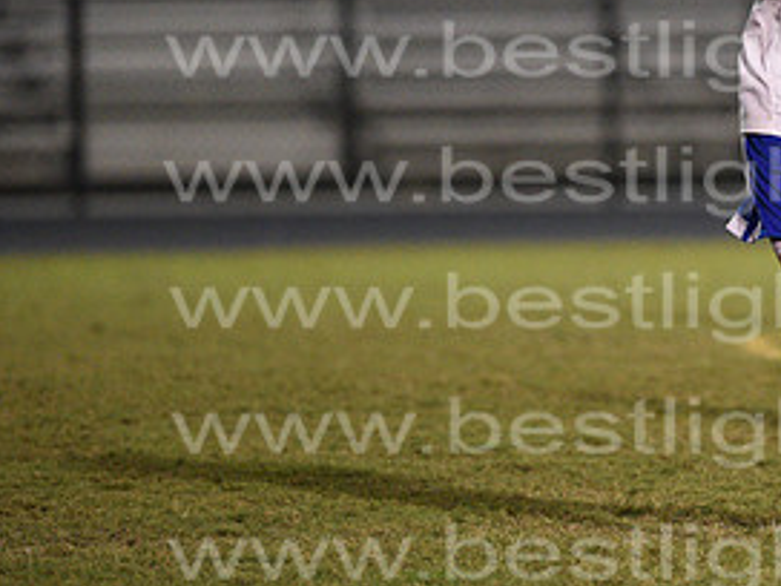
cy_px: 119
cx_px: 821
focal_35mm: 616
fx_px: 13898
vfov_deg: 2.4
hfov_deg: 3.2
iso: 8000
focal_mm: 300
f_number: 3.2
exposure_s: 1/800
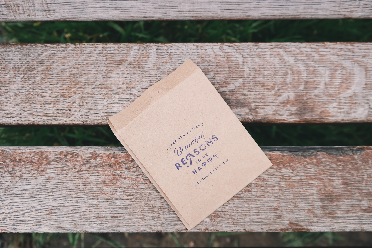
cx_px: 186
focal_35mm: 29
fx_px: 300
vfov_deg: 45.0
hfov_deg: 63.7
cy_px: 124
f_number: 3.5
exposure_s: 1/125
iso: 100
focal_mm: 19
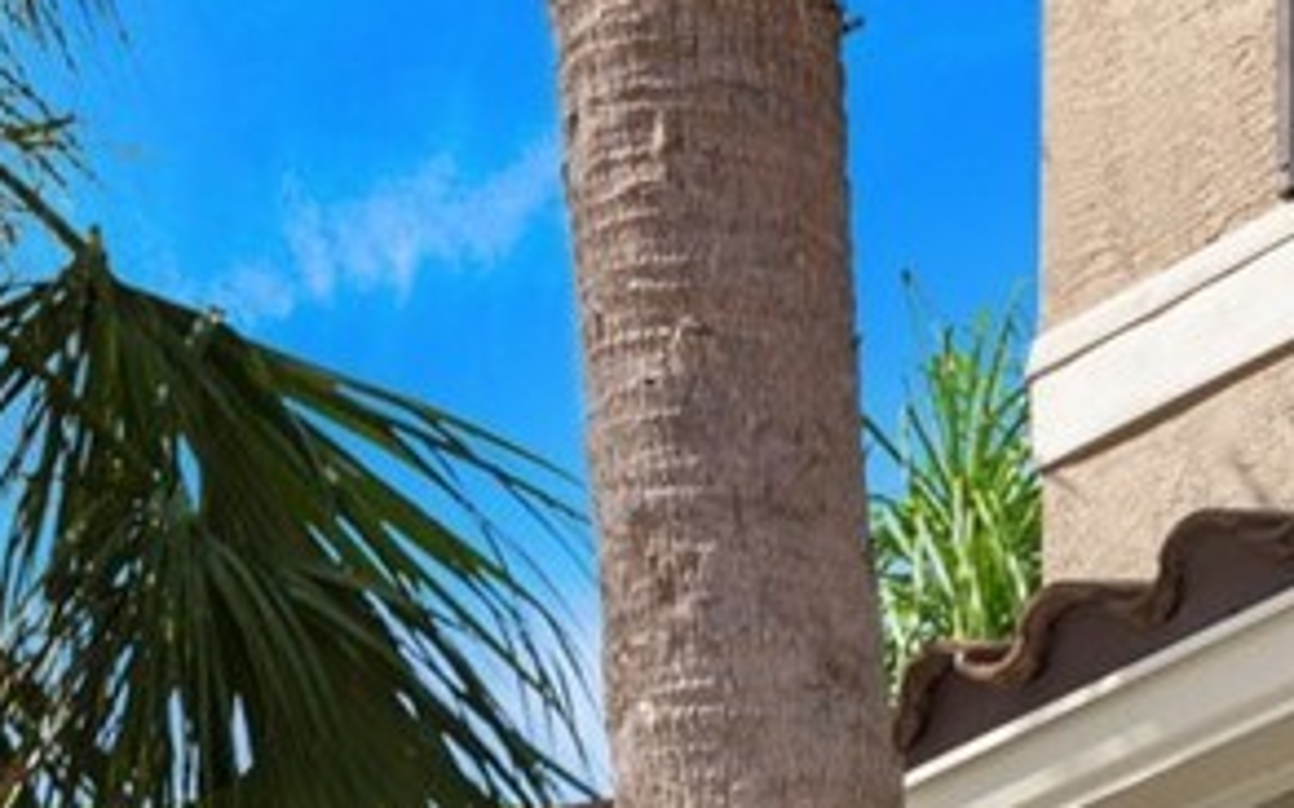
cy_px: 2276
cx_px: 2118
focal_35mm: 112
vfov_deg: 9.6
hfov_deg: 16.4
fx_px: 3949
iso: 160
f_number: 7.1
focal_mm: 19
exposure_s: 1/125
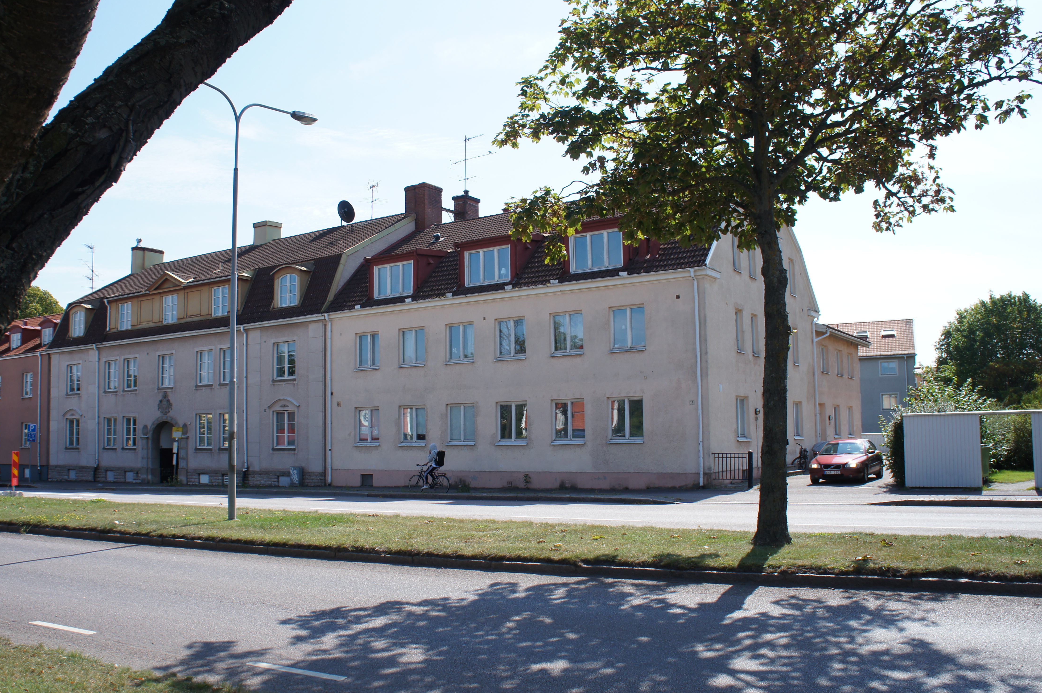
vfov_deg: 43.5
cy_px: 371
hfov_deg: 61.9
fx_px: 867
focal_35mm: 30
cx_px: 479
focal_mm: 18
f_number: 6.3
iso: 200
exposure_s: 1/500
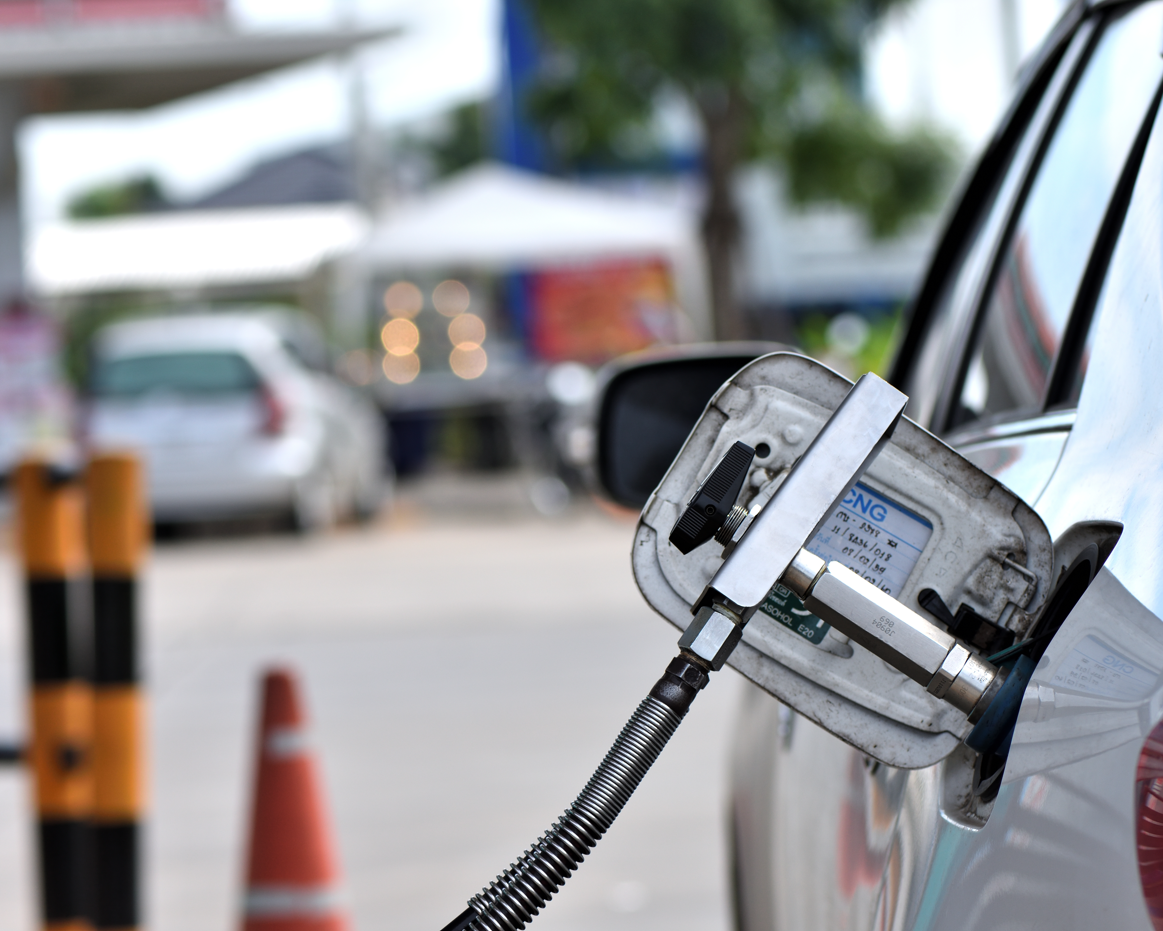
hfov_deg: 10.9
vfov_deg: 8.7
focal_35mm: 178
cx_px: 687
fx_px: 6112
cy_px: 466
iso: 100
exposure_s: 1/400
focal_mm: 105
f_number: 5
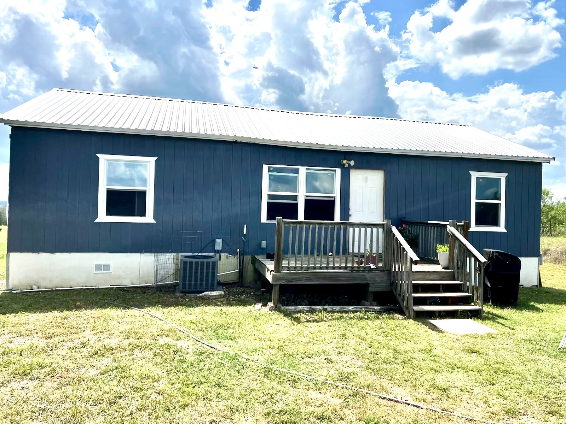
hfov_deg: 67.3
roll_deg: -1.8
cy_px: 212
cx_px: 283
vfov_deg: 53.1
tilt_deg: +0.0
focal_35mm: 26
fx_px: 425
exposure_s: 1/8696
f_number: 1.5
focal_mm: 5.7
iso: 50
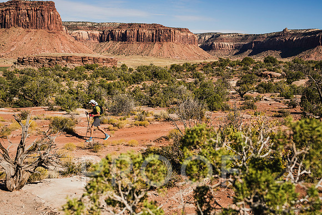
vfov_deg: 31.7
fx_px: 378
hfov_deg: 46.1
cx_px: 174
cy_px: 115
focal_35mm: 42
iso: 100
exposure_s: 1/800
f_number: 5.6
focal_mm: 39
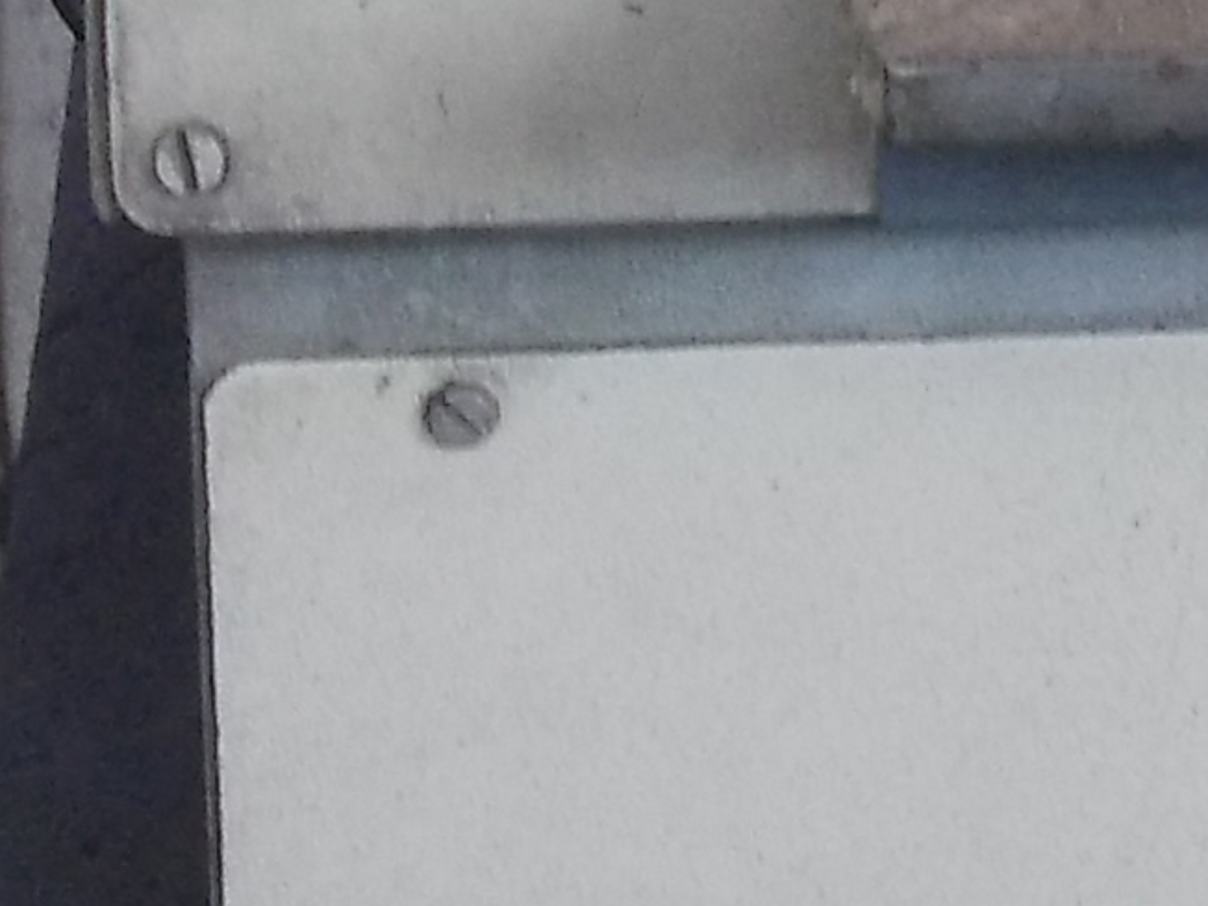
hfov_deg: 5.0
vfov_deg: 3.7
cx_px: 1788
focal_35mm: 397
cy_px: -691
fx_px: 13854
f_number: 4.3
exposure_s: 1/60
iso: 160
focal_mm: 10
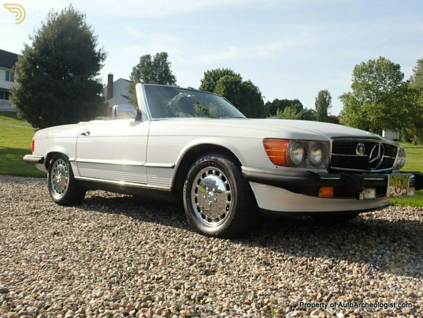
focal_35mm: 36
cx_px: 212
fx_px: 440
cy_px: 159
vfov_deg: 39.7
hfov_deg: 51.4
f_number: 3.5
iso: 100
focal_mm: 6.37
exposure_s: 1/320
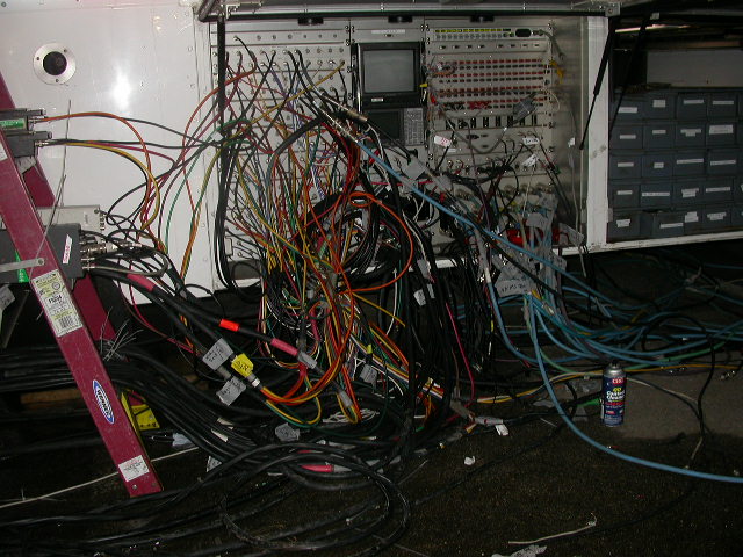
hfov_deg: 49.0
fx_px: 816
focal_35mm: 38
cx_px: 372
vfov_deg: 37.7
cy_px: 278
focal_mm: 7.85
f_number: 2.6
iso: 100
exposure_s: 1/60
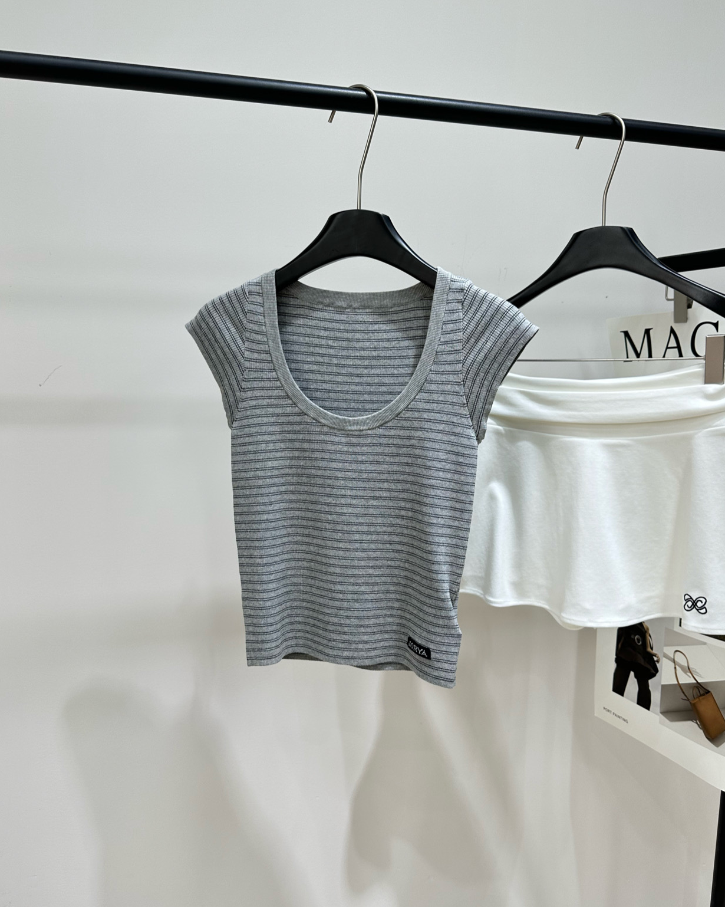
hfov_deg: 54.9
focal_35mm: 26
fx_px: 697
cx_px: 362
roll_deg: -0.5
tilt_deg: -7.0
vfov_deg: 66.0
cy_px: 469
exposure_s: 1/121
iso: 80
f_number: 1.78
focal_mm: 6.86
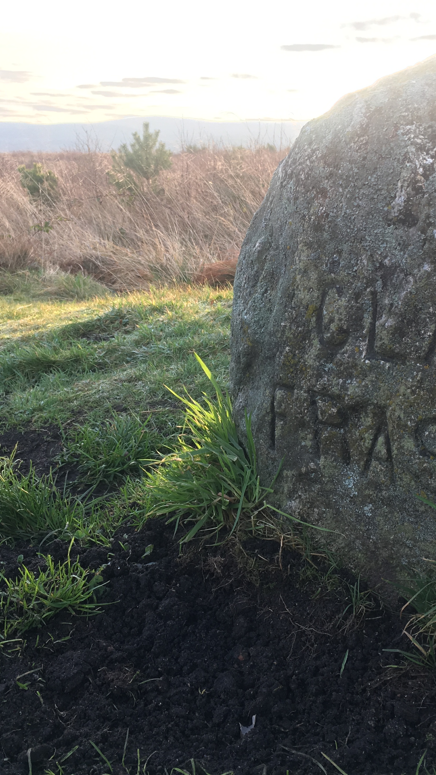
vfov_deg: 47.4
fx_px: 884
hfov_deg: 27.7
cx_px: 232
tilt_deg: -13.0
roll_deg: +0.3
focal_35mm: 43
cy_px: 392
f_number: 2.2
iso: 25
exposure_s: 1/100
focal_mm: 4.15
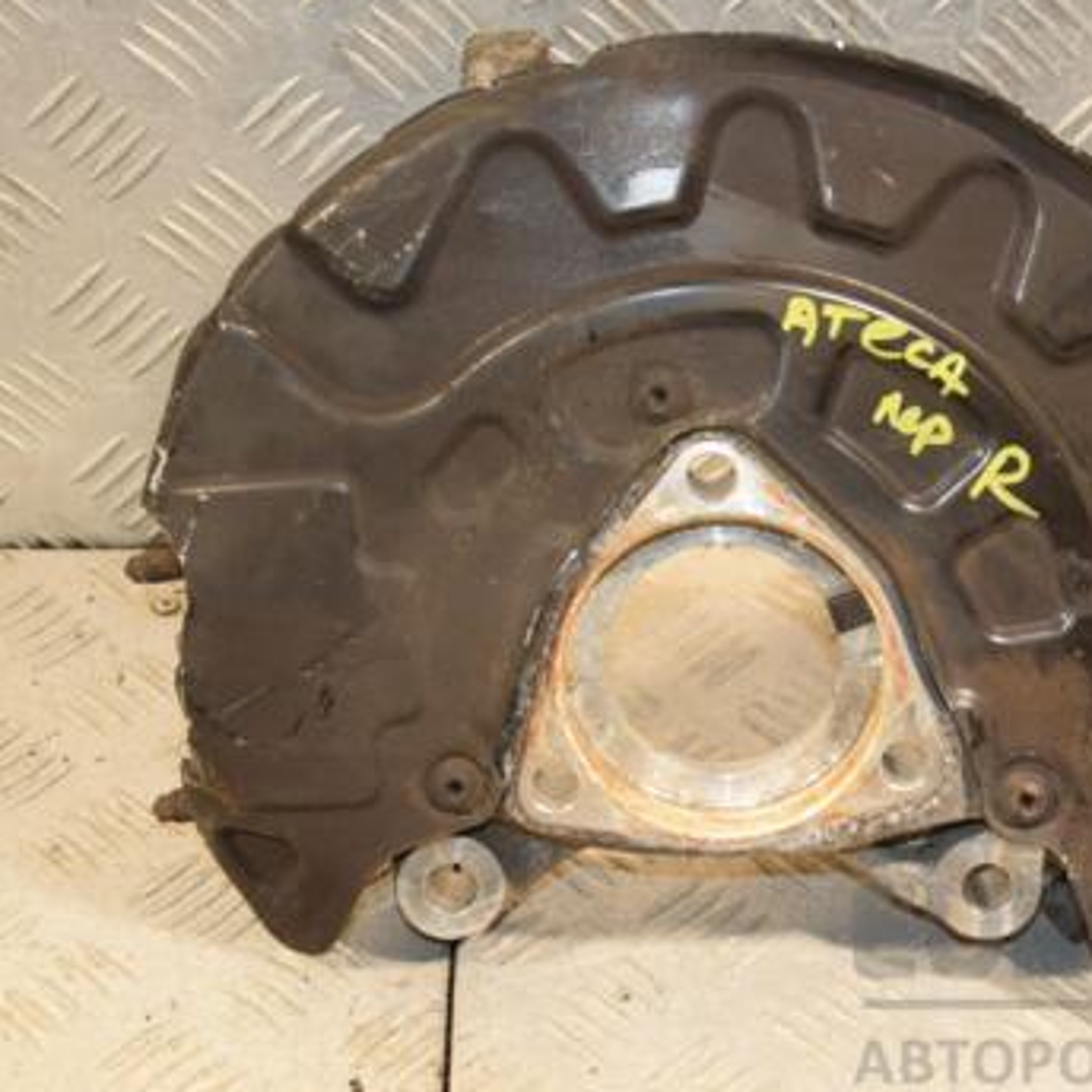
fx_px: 2775
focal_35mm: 78
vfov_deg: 22.3
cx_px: 794
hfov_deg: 22.1
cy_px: 508
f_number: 5
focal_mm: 35
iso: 800
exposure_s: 1/160
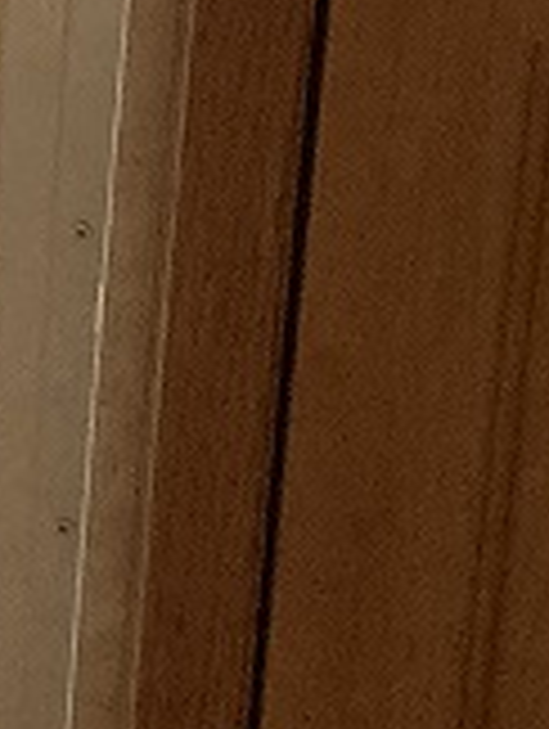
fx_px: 3670
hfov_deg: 7.8
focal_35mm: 174
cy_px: -972
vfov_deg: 10.0
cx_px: -886
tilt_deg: -19.7
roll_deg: +1.0
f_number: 1.8
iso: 250
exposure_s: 1/60
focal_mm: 3.99
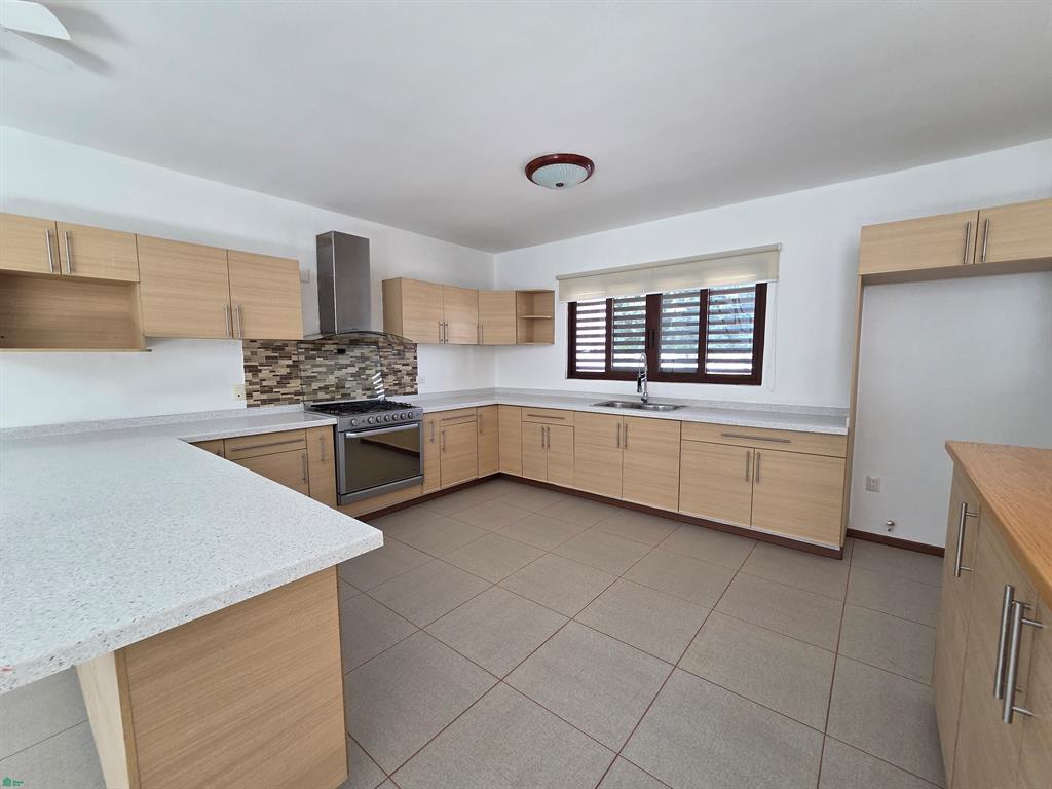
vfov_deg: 89.9
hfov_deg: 106.2
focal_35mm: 13
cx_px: 526
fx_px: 395
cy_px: 394
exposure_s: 1/120
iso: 200
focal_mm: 2.2
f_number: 2.2
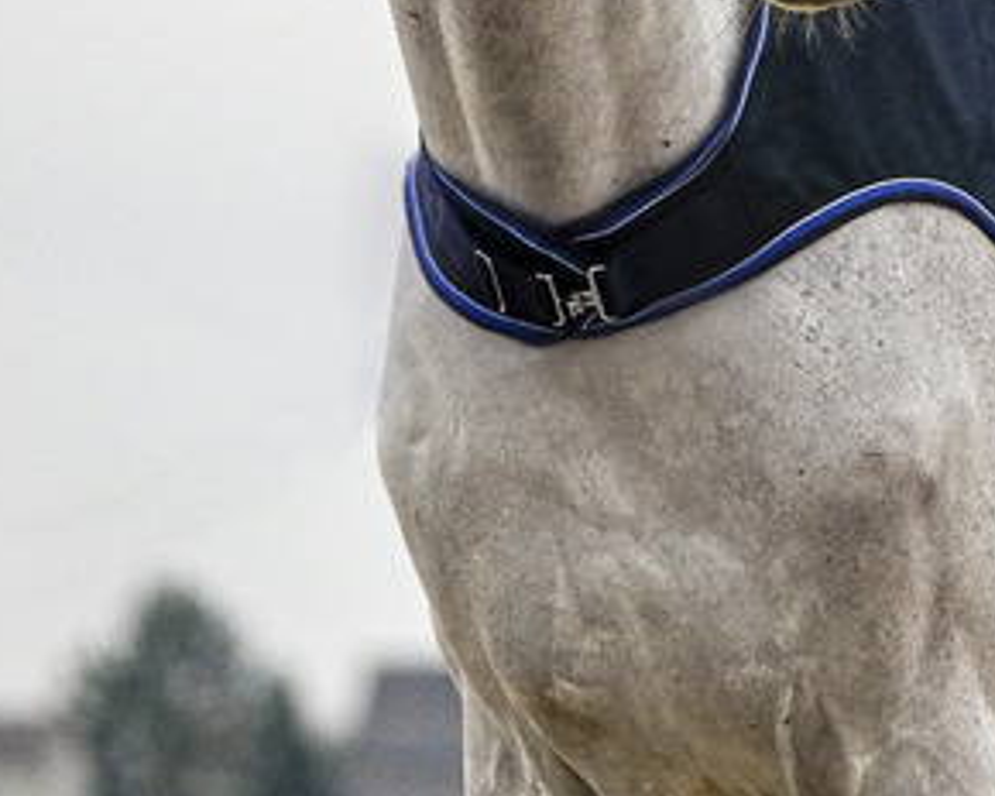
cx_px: 1294
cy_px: -273
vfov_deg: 1.7
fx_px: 26474
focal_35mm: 899
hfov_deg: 2.2
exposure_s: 1/1000
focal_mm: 180.9
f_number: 4
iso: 1250
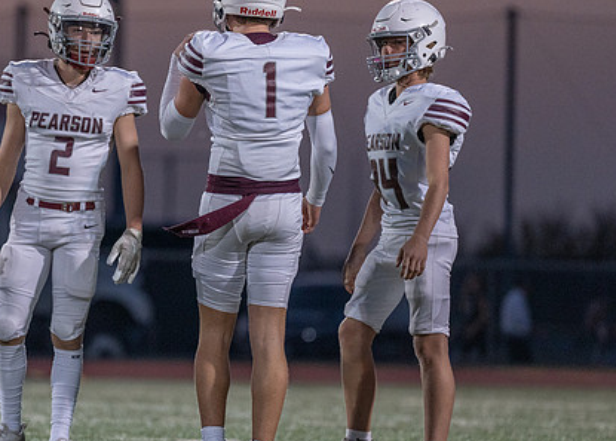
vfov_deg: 3.6
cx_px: 165
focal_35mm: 396
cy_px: 258
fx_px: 6932
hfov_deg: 5.1
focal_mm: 200
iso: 1250
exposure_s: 1/1000
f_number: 2.8
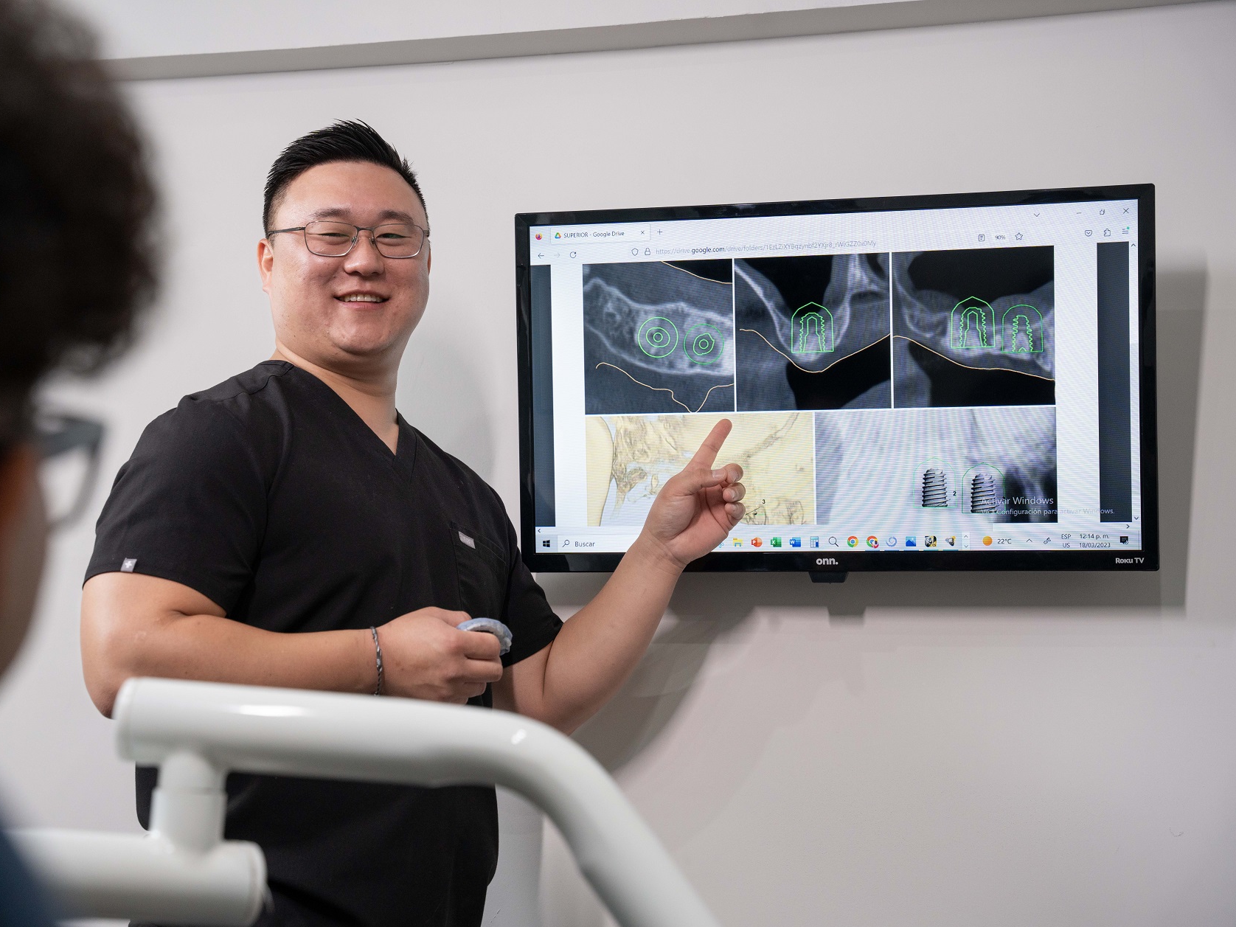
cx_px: 539
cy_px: 467
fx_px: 2146
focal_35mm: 60
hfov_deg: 32.1
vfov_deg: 24.4
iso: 1000
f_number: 4.5
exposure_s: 1/100
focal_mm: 55.1
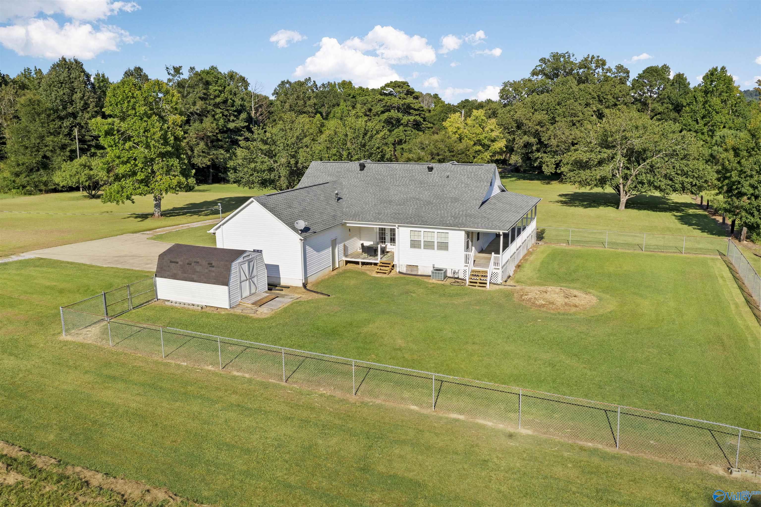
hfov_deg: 65.5
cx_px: 380
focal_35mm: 28
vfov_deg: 46.4
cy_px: 254
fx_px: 592
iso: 100
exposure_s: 1/100
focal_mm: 10.26
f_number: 4.5
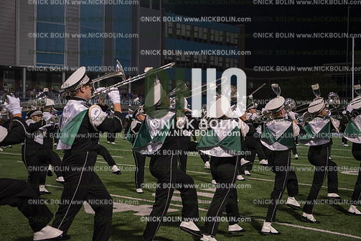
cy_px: 103
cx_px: 195
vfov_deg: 22.6
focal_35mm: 60
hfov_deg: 33.4
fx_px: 601
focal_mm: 52
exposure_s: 1/500
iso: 3200
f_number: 3.2
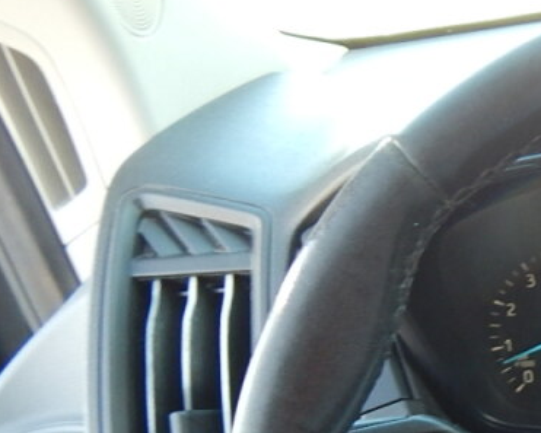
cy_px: 596
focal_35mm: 74
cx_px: 763
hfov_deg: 22.2
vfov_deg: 18.9
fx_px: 1185
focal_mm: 4
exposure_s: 1/50
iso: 125
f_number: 3
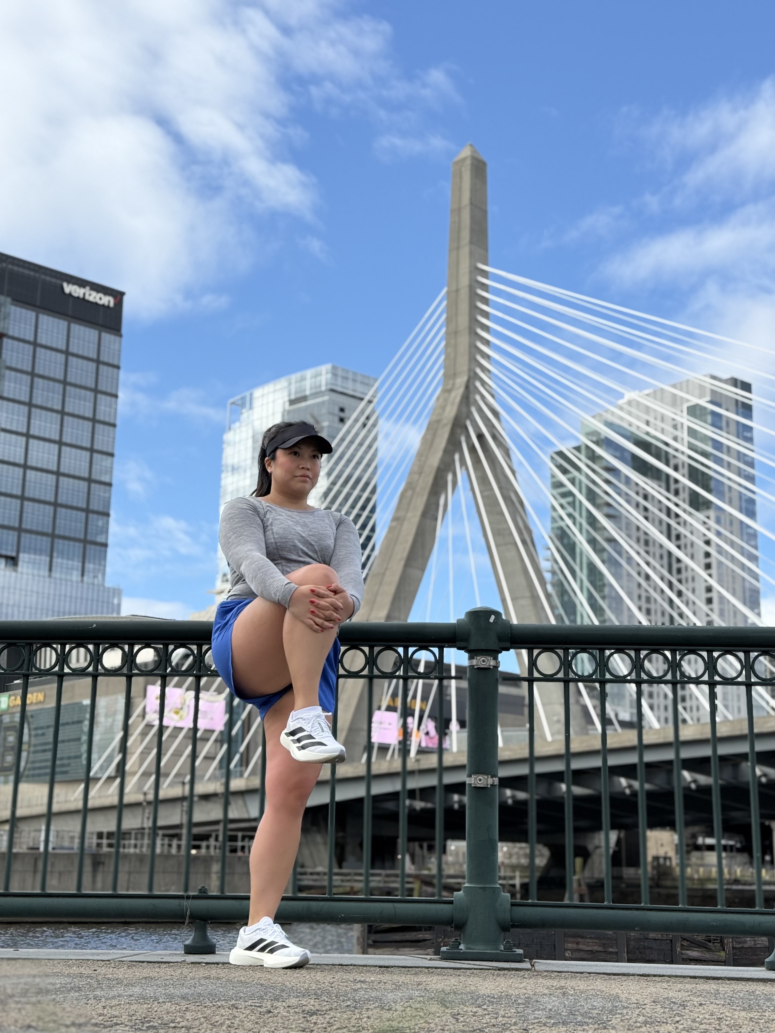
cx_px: 388
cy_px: 516
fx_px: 1433
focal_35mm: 48
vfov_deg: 39.7
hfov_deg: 30.3
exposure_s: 1/2762
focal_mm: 6.76
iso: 80
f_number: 1.78
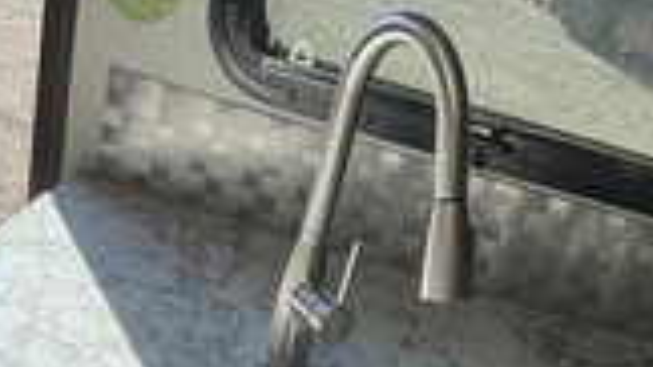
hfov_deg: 27.2
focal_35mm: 78
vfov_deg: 14.4
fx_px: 1350
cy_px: 561
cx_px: 302
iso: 25
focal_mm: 3
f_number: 1.8
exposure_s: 1/442
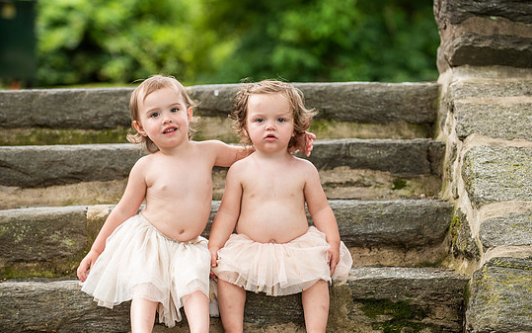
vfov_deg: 8.4
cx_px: 272
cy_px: 184
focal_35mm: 156
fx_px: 2262
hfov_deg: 13.4
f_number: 4
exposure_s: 1/800
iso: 640
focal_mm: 135
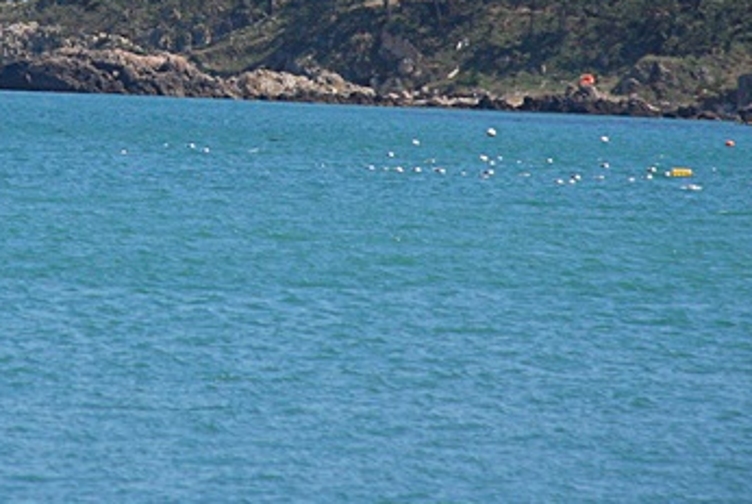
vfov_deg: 2.9
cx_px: 148
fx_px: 9796
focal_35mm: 468
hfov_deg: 4.4
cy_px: -72
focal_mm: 135
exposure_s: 1/2000
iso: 400
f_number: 6.3
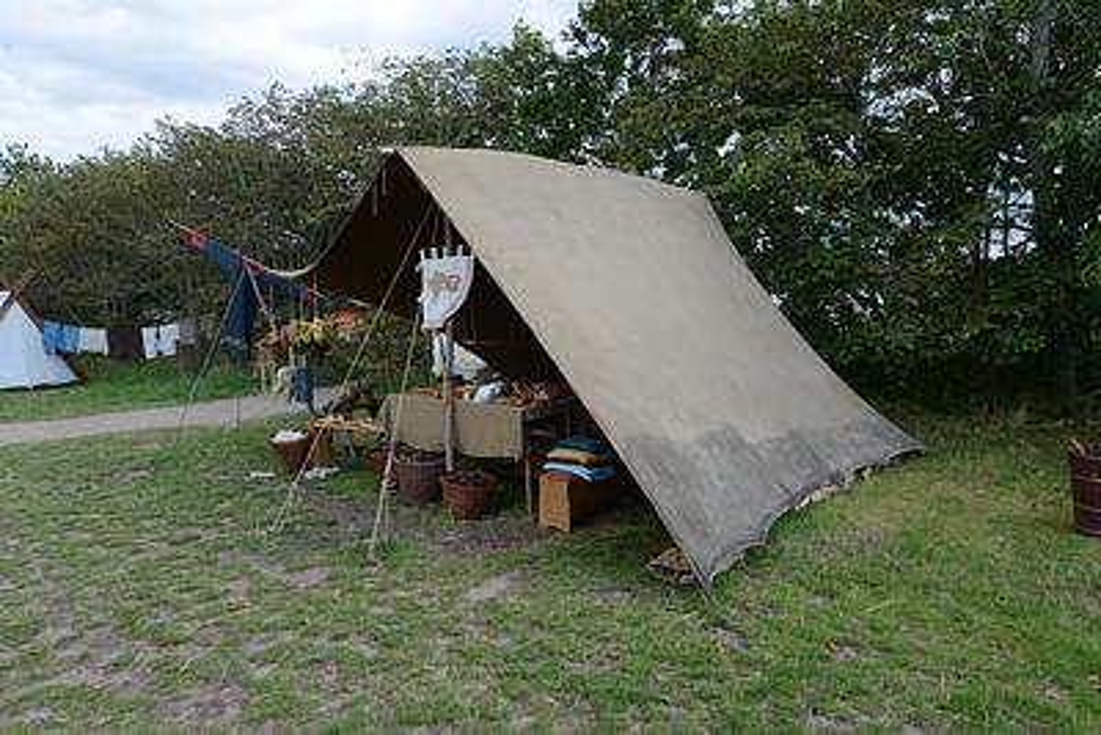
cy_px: 368
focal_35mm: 24
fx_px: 734
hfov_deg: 73.7
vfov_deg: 53.2
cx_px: 550
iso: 1000
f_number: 8
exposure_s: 1/800
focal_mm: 24
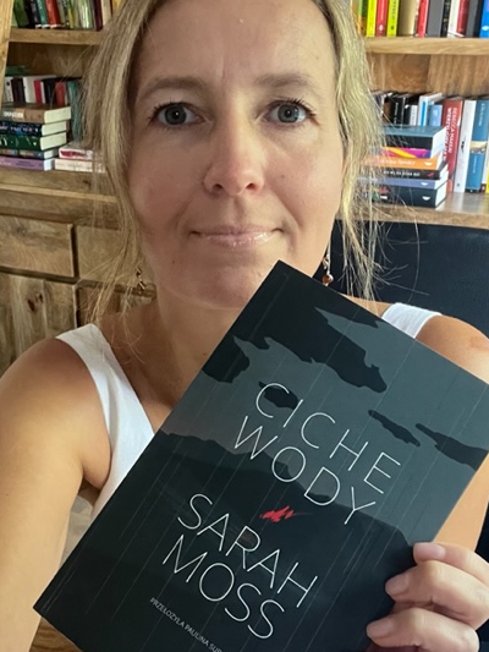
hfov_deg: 39.6
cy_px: 312
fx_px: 678
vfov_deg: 51.3
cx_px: 219
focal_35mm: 36
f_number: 2.2
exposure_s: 1/35
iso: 400
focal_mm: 2.71
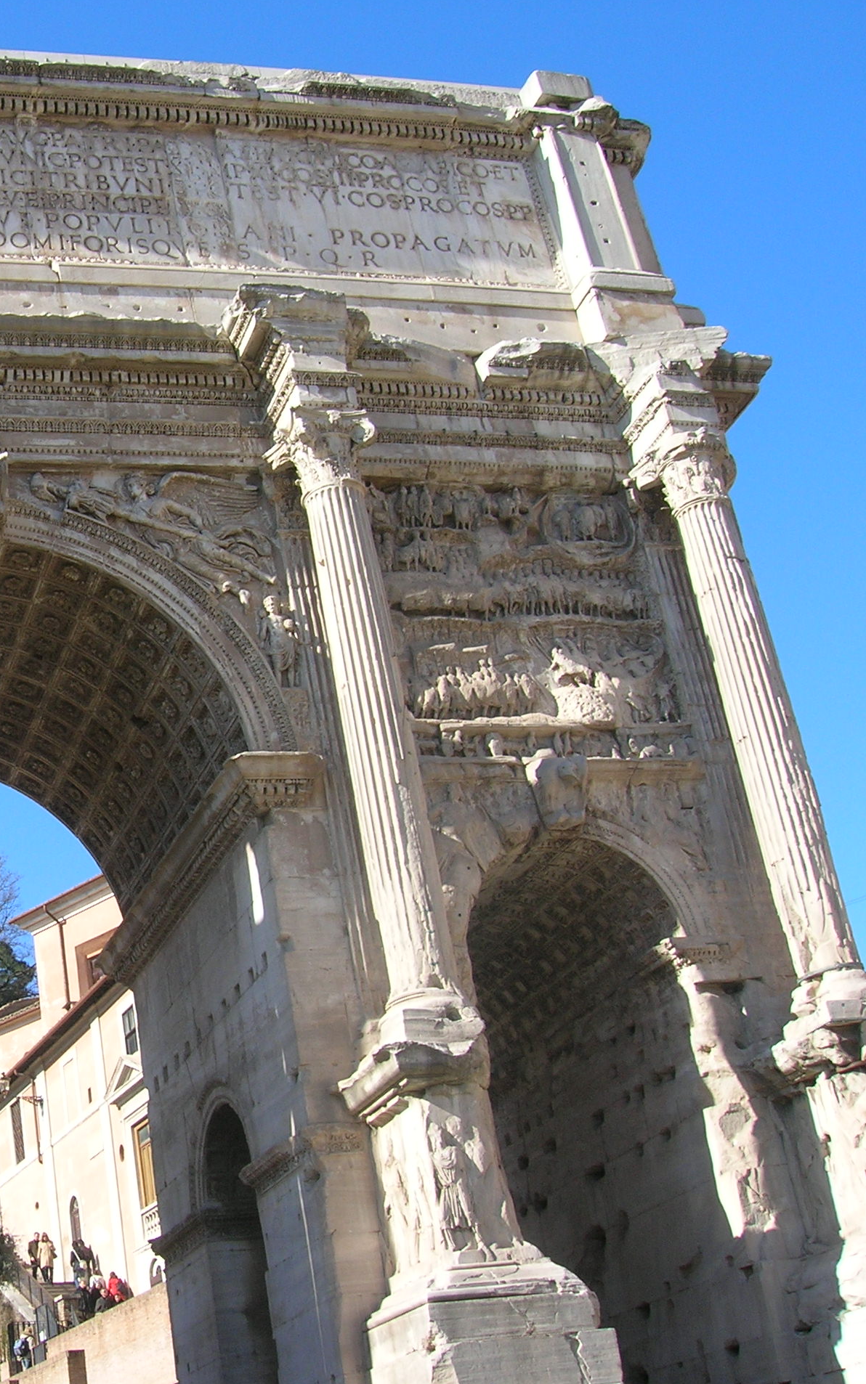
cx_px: -41
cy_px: 703
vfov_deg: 41.0
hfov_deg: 24.9
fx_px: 1850
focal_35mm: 49
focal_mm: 5.7
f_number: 4.9
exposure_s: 1/227
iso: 50
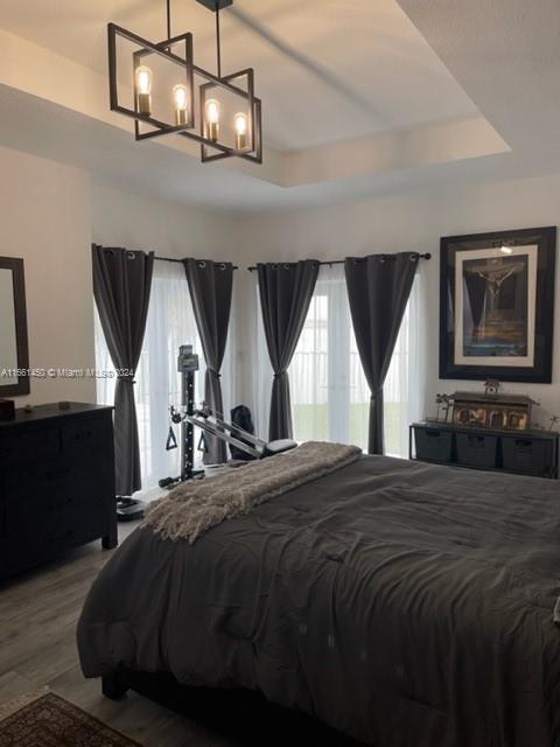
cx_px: 280
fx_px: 561
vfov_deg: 67.3
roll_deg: +0.8
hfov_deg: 53.1
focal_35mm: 26
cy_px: 374
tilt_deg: -5.2
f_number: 1.6
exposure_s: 1/125
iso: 32
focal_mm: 5.1
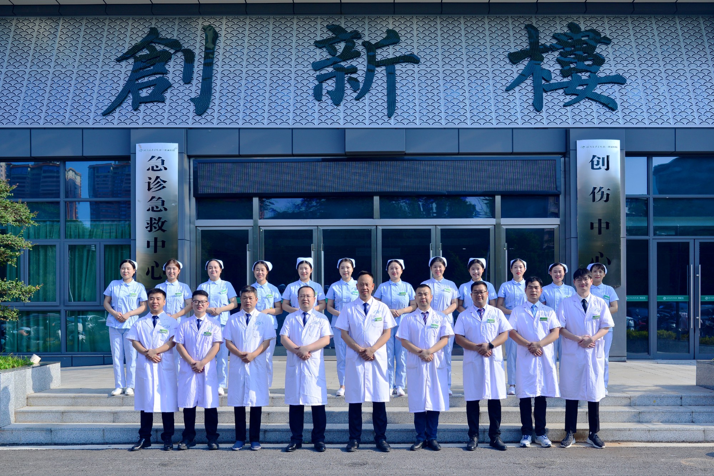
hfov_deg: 54.4
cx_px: 357
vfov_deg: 37.9
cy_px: 238
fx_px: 694
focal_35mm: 35
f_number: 9
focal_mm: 35
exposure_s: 1/400
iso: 160
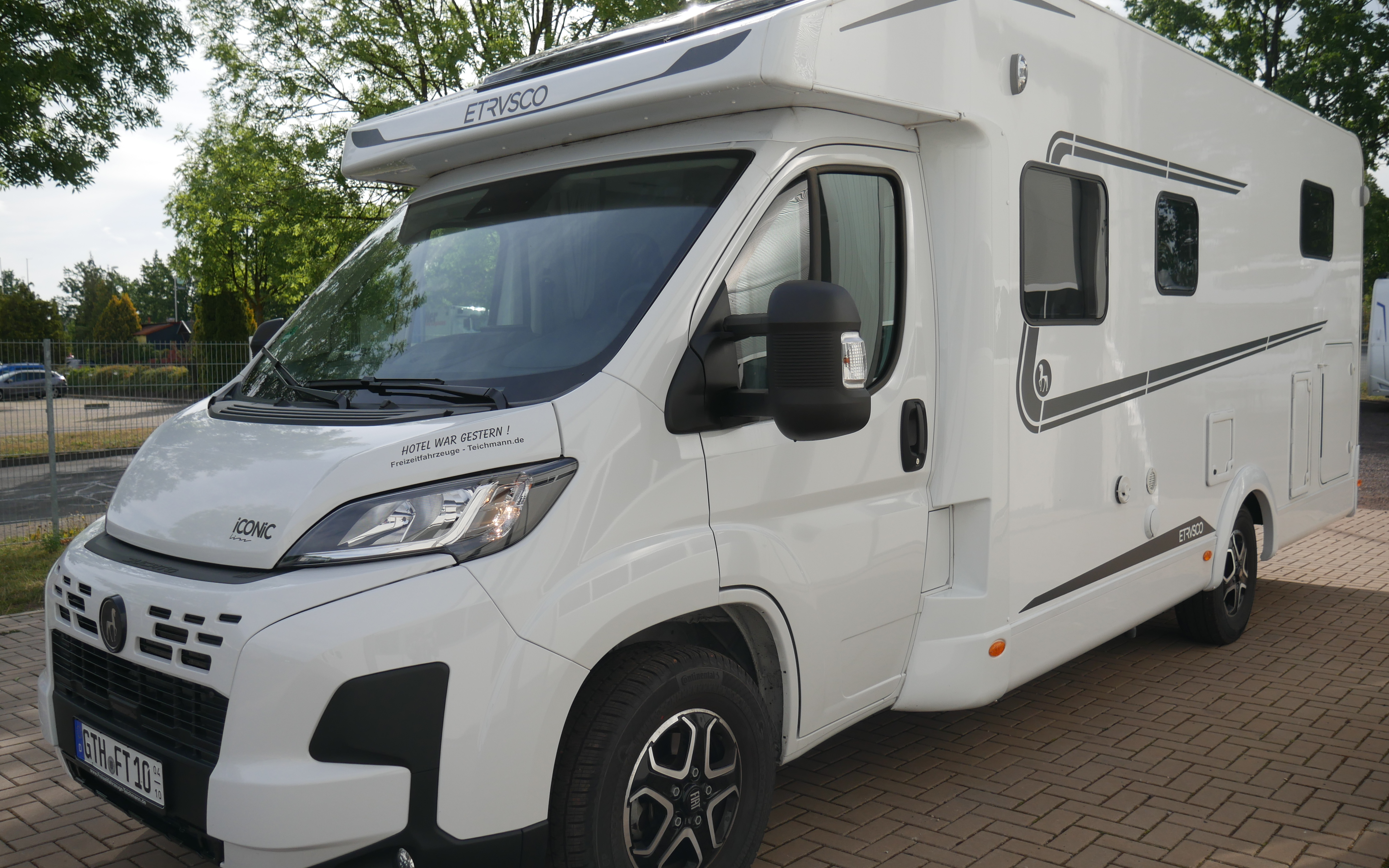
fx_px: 1136
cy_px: 456
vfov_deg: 41.8
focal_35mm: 30
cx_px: 696
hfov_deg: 62.9
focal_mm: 14
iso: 200
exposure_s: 1/2000
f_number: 3.5
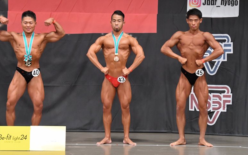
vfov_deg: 5.9
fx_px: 1500
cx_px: 124
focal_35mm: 222
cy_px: 76
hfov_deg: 9.5
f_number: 5.6
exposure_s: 1/400
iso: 6400
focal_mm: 145
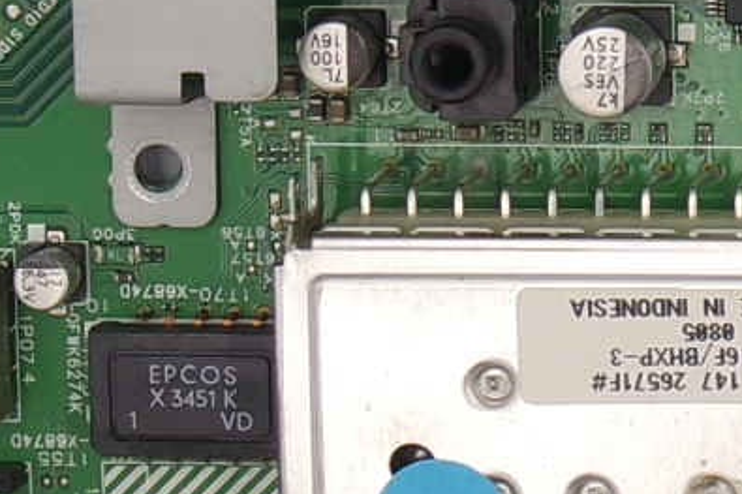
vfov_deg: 4.9
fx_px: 5748
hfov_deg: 7.1
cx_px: 1606
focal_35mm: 279
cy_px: -115
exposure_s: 1/100
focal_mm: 14
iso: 160
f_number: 5
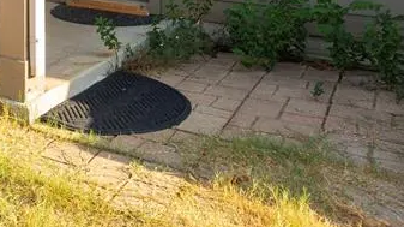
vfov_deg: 20.6
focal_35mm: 51
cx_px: 2
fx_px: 546
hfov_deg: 36.6
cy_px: -95
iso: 100
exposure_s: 1/80
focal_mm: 16
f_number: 7.1
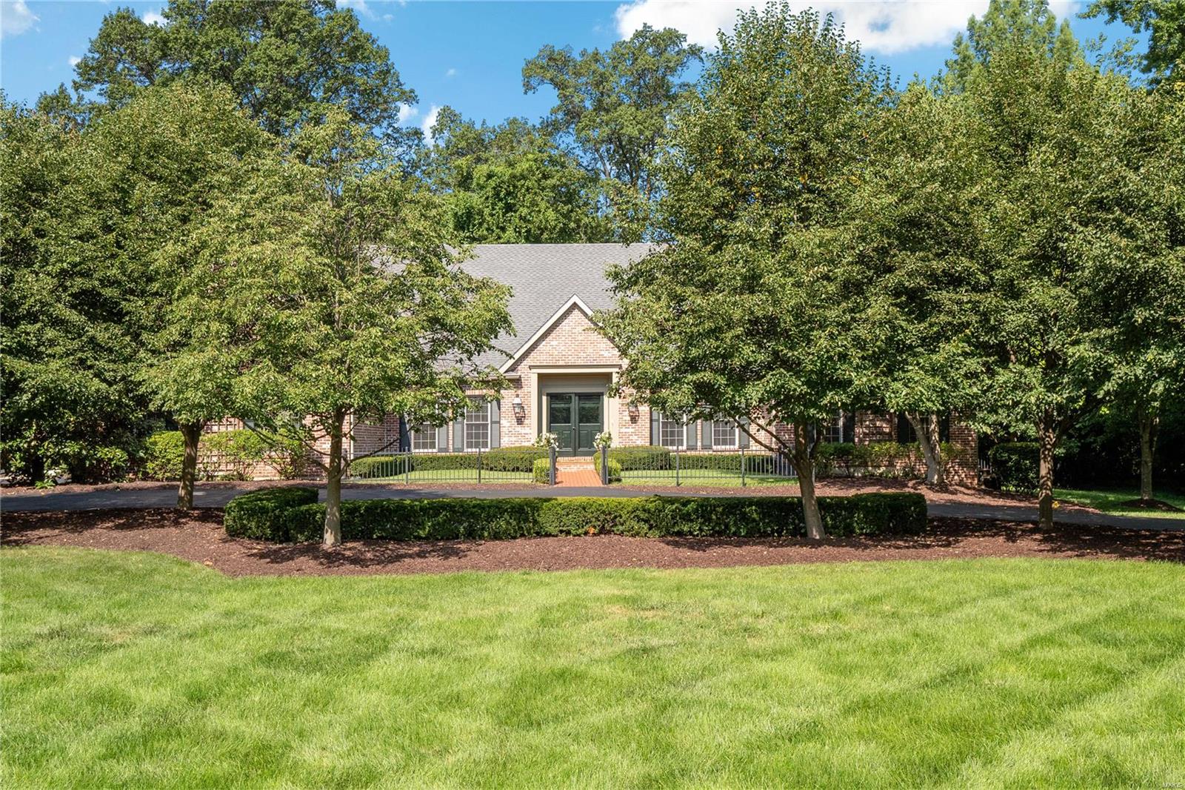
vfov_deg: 36.9
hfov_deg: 53.1
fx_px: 1185
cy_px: 395
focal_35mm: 36
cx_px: 592
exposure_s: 1/400
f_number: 8
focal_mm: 18
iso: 400
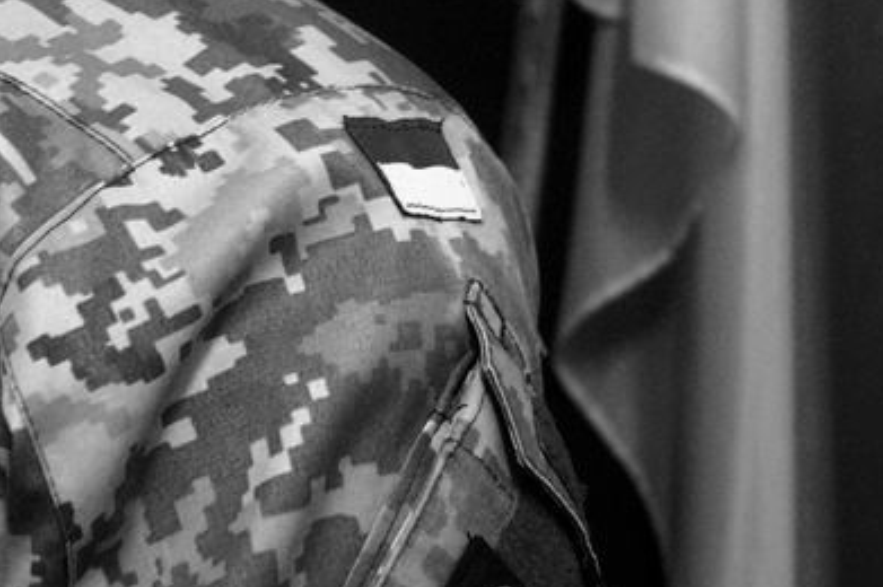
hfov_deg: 29.2
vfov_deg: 19.7
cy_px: 249
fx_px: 1691
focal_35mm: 69
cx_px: 359
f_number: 4
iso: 3200
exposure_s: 1/40
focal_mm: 20
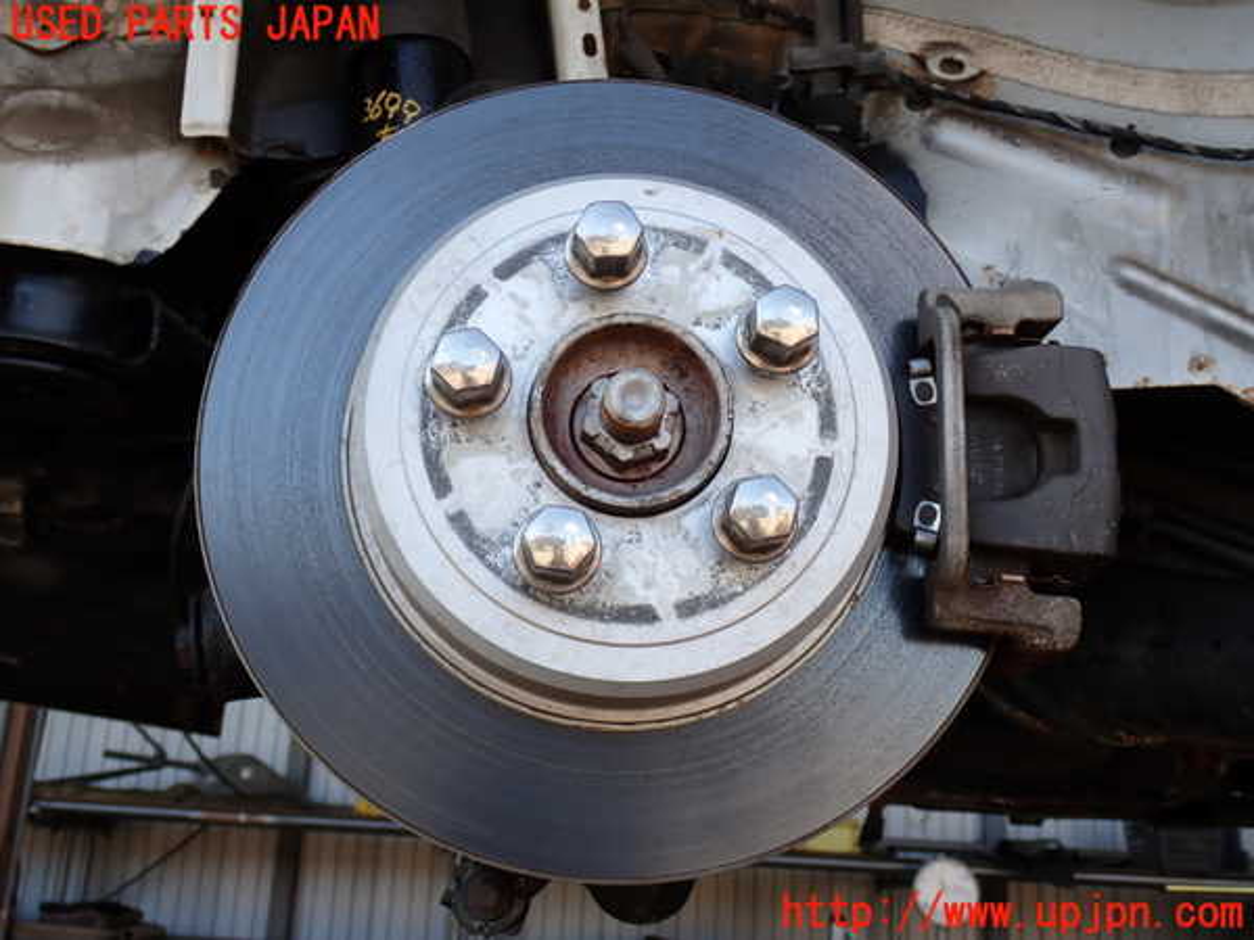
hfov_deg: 49.0
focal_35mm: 38
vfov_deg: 37.7
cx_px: 627
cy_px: 470
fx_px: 1377
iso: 100
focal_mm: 6.83
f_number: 3.5
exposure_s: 1/125
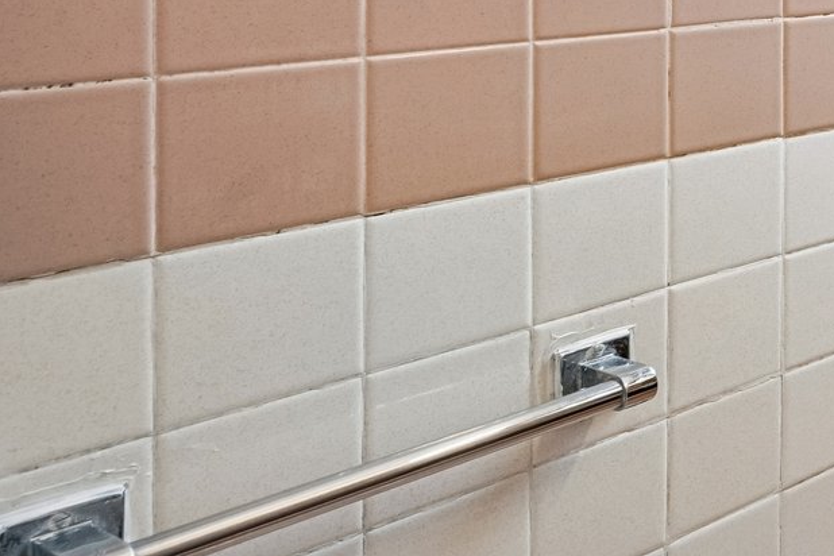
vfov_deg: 22.8
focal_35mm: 53
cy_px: -164
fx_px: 1228
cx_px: 1381
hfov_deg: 24.4
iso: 800
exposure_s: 1/50
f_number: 8
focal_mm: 16
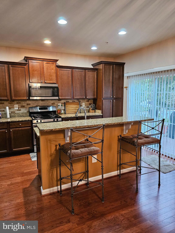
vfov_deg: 71.6
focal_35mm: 24
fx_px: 162
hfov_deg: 56.8
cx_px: 88
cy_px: 116
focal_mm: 5
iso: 800
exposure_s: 1/120
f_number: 1.8
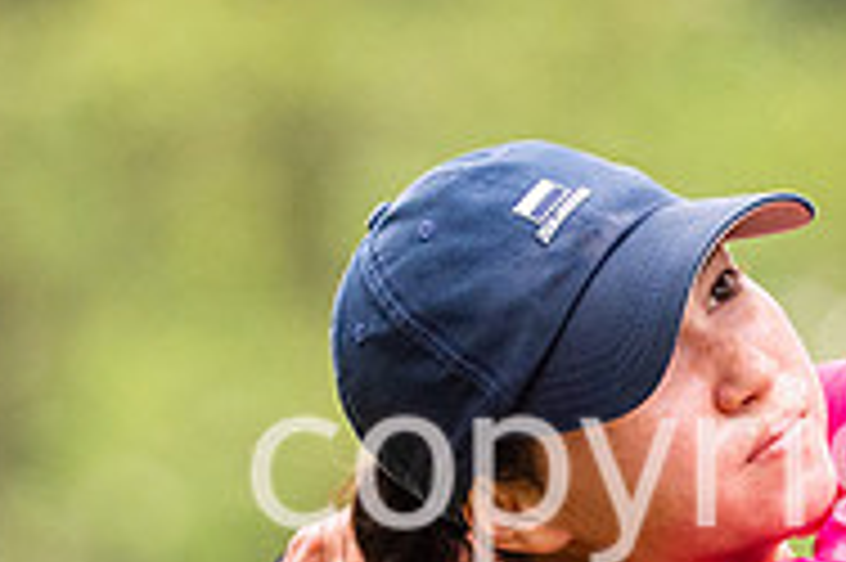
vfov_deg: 0.8
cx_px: 740
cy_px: 598
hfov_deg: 1.3
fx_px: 38247
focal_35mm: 1629
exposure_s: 1/800
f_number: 4
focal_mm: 300
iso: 800
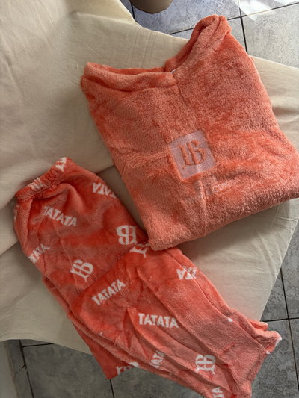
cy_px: 199
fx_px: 299
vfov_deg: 67.3
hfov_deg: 53.1
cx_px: 150
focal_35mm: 26
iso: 50
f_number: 1.6
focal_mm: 5.96
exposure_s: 1/220
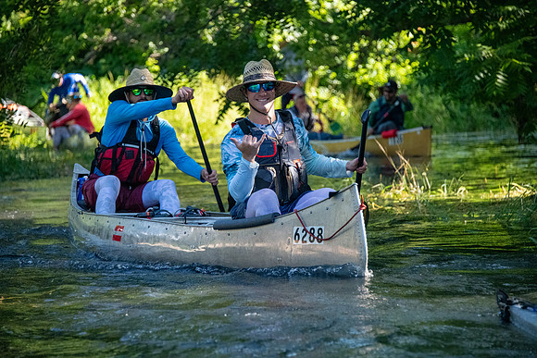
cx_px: 268
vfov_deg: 7.2
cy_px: 179
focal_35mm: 190
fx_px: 2835
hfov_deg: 10.8
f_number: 5.6
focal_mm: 190
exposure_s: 1/3200
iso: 5600
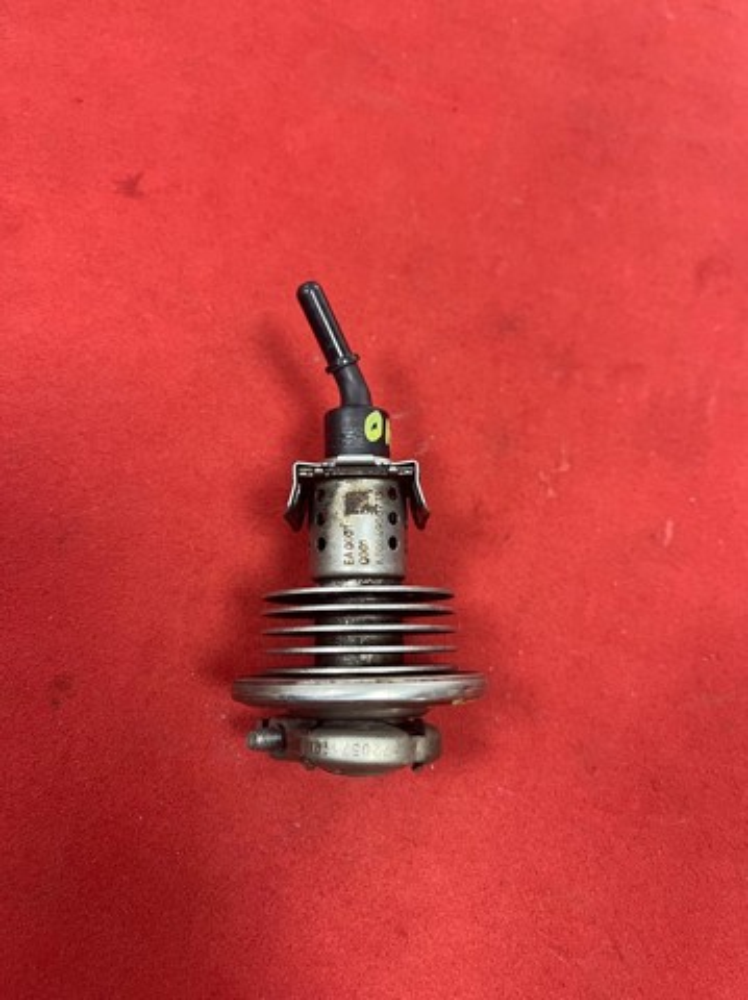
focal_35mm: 26
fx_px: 750
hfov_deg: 53.0
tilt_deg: -71.8
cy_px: 500
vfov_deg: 67.4
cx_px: 374
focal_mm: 5.1
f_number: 1.6
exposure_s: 1/50
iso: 250
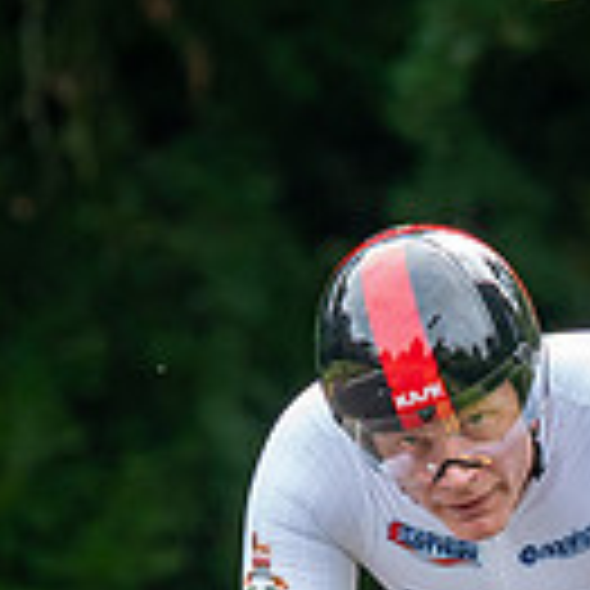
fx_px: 24625
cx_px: 345
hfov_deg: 1.4
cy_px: 970
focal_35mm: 1277
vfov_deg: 1.4
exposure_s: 1/1000
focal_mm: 200
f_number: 4.5
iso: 800
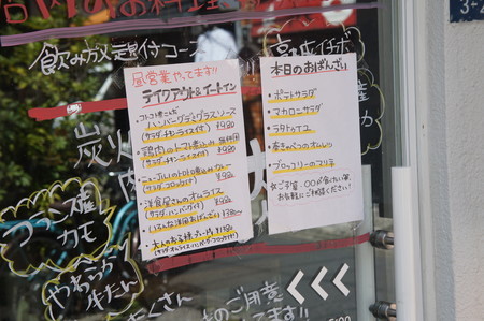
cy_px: 160
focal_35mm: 76
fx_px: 1027
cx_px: 242
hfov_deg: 26.5
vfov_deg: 17.8
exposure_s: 1/125
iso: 200
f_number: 6.3
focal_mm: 51
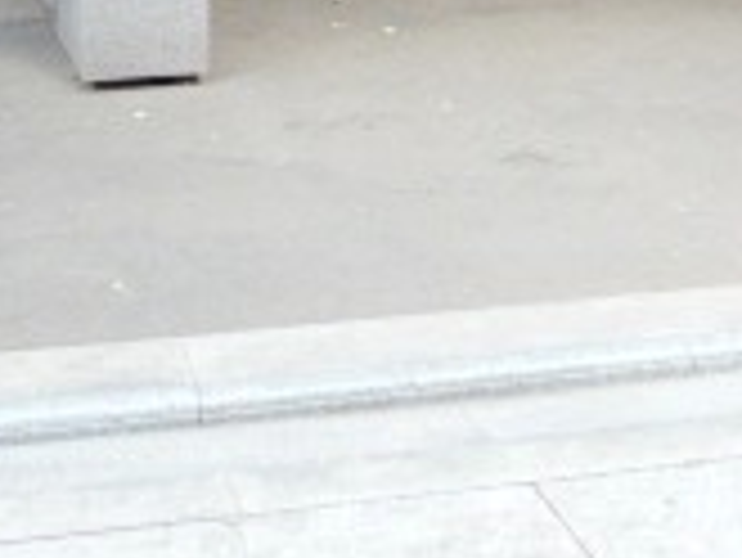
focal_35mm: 97
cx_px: 607
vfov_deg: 13.8
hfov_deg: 20.0
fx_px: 2081
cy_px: -405
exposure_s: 1/100
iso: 100
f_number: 2.8
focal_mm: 4.4
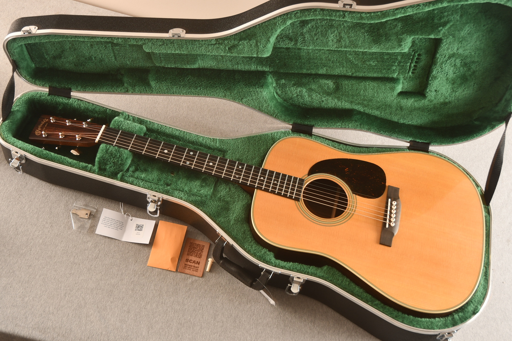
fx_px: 654
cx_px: 256
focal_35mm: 46
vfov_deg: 29.2
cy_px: 170
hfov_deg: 42.7
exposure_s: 1/8
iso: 200
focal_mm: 31
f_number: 4.5
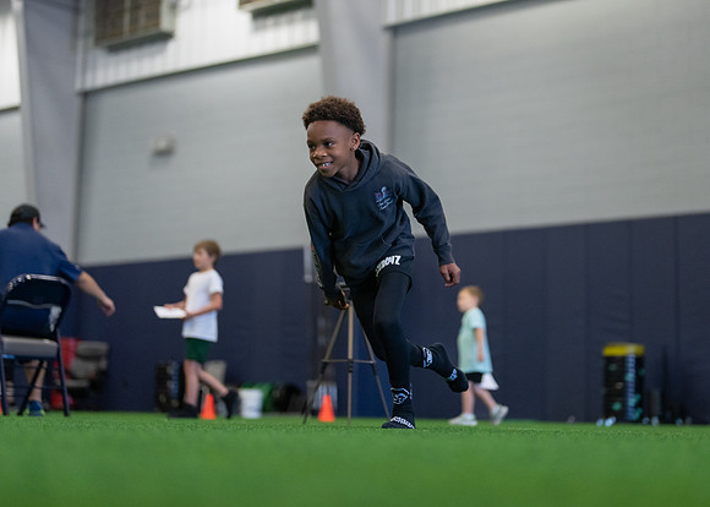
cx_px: 436
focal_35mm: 68
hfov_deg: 28.8
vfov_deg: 20.8
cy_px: 180
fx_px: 1378
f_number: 1.3
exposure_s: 1/1000
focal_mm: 50
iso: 1250
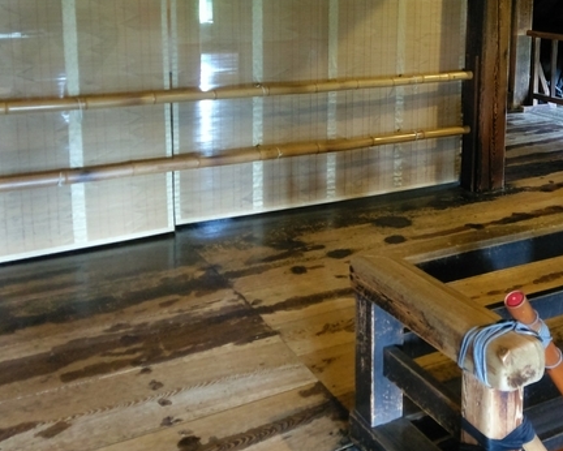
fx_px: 783
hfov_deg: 39.0
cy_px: 90
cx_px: 386
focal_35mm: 47
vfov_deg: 31.3
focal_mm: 4.58
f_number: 1.8
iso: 1250
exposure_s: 1/15
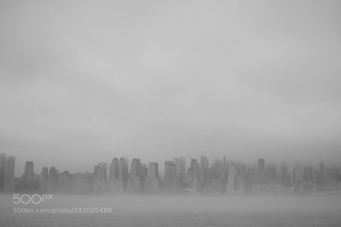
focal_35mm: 41
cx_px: 170
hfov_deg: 47.4
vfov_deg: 32.6
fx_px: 388
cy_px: 114
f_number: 2.8
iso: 400
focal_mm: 27
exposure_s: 1/1000
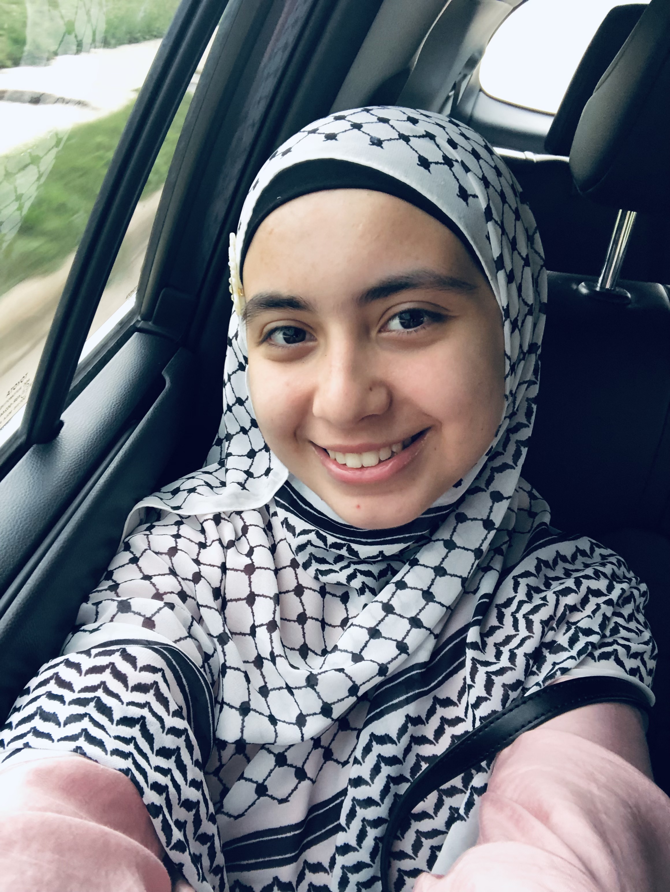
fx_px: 825
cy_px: 446
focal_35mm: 32
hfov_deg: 44.2
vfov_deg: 56.8
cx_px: 335
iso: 100
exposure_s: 1/120
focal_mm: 2.87
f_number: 2.2
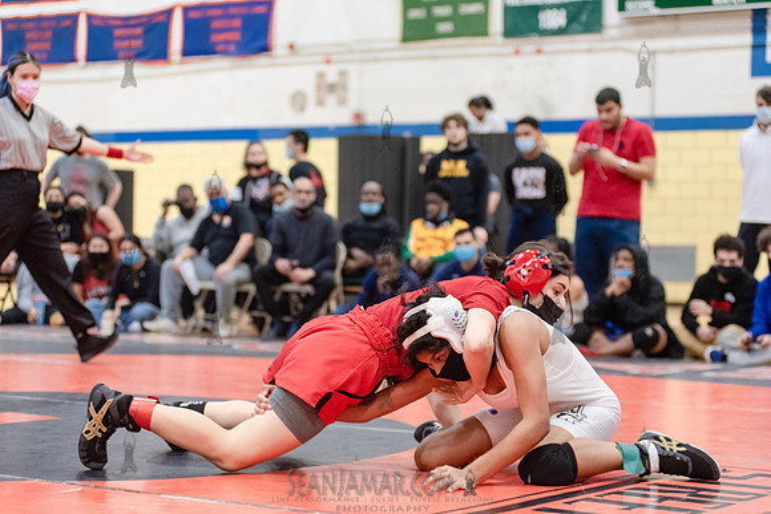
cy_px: 257
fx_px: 1714
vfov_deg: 17.1
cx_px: 386
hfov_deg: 25.4
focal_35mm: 80
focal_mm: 80
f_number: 3.5
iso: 4000
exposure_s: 1/320
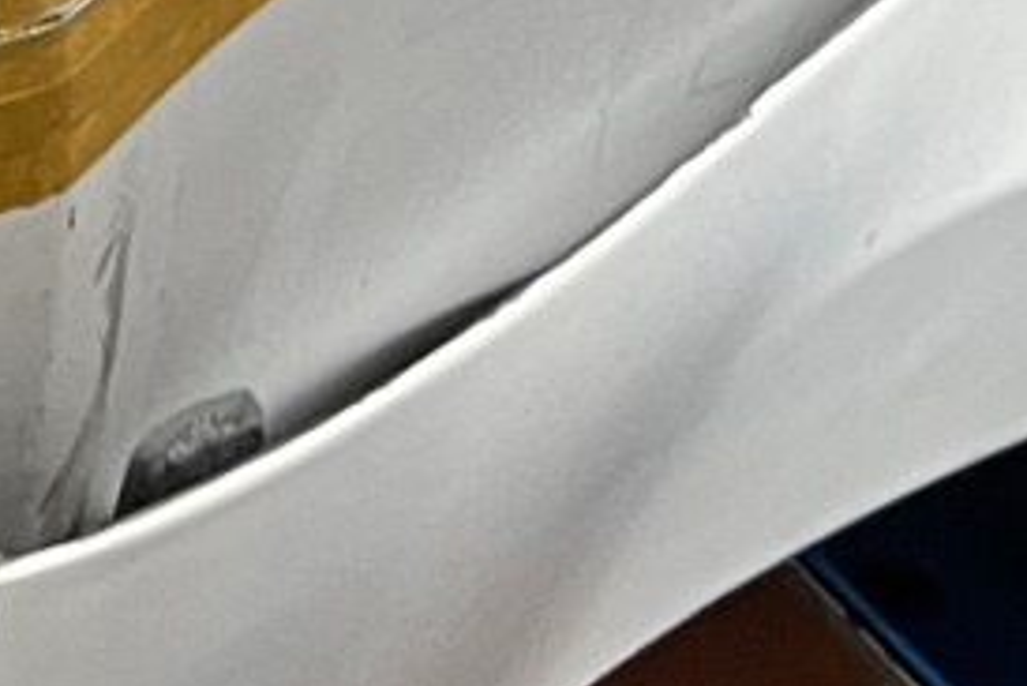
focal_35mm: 199
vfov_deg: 6.5
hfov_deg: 9.5
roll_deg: -4.9
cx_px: -1154
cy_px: -1076
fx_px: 5680
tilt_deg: -28.7
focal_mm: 5.7
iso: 125
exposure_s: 1/50
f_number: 1.5
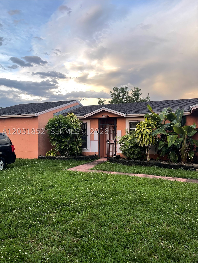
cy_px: 132
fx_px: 191
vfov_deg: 69.4
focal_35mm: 25
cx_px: 99
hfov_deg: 54.9
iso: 32
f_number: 1.6
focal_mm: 5.1
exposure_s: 1/124
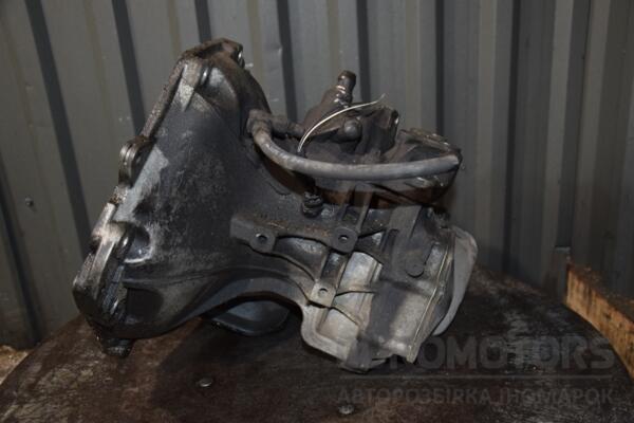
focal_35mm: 38
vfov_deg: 35.5
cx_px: 317
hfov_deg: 51.3
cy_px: 212
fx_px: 660
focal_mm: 25
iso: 800
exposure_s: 1/60
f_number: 5
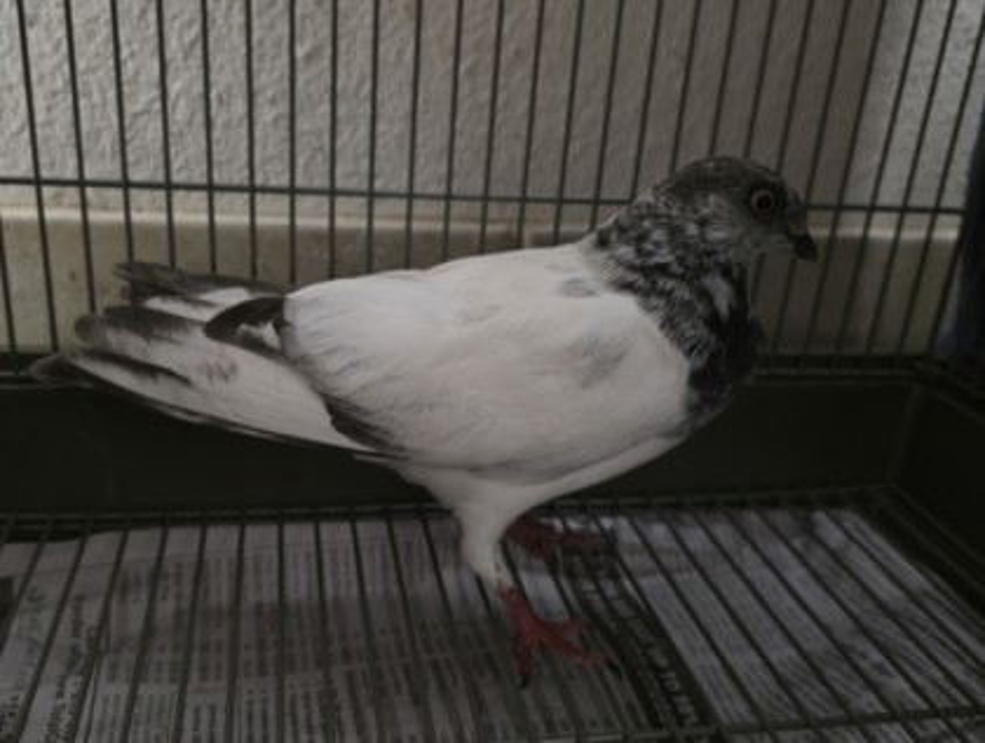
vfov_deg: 59.1
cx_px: 492
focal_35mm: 23
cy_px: 372
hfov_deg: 73.8
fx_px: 656
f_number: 1.7
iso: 1600
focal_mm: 6.25
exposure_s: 1/30
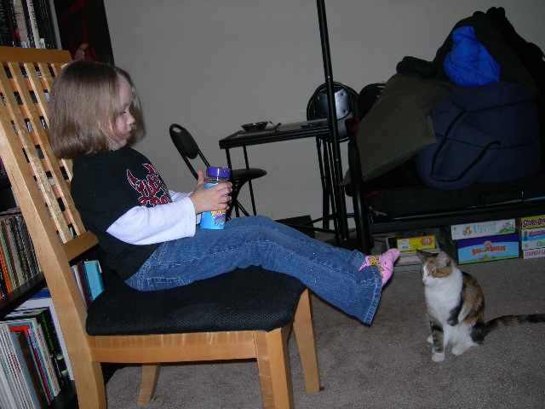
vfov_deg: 37.7
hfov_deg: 49.0
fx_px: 598
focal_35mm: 38
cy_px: 204
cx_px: 272
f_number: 2.8
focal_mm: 7.8
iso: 50
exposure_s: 1/60.1
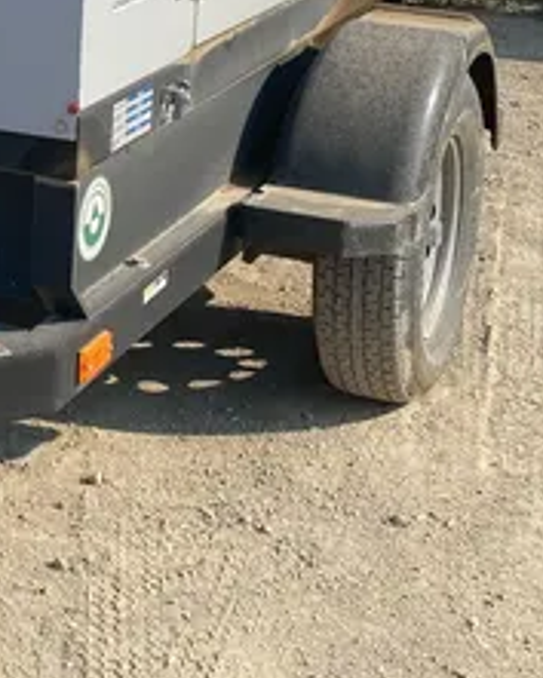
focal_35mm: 84
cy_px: 158
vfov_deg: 22.5
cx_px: -132
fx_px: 1686
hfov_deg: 17.3
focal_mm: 4.25
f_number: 1.8
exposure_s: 1/2105
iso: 32
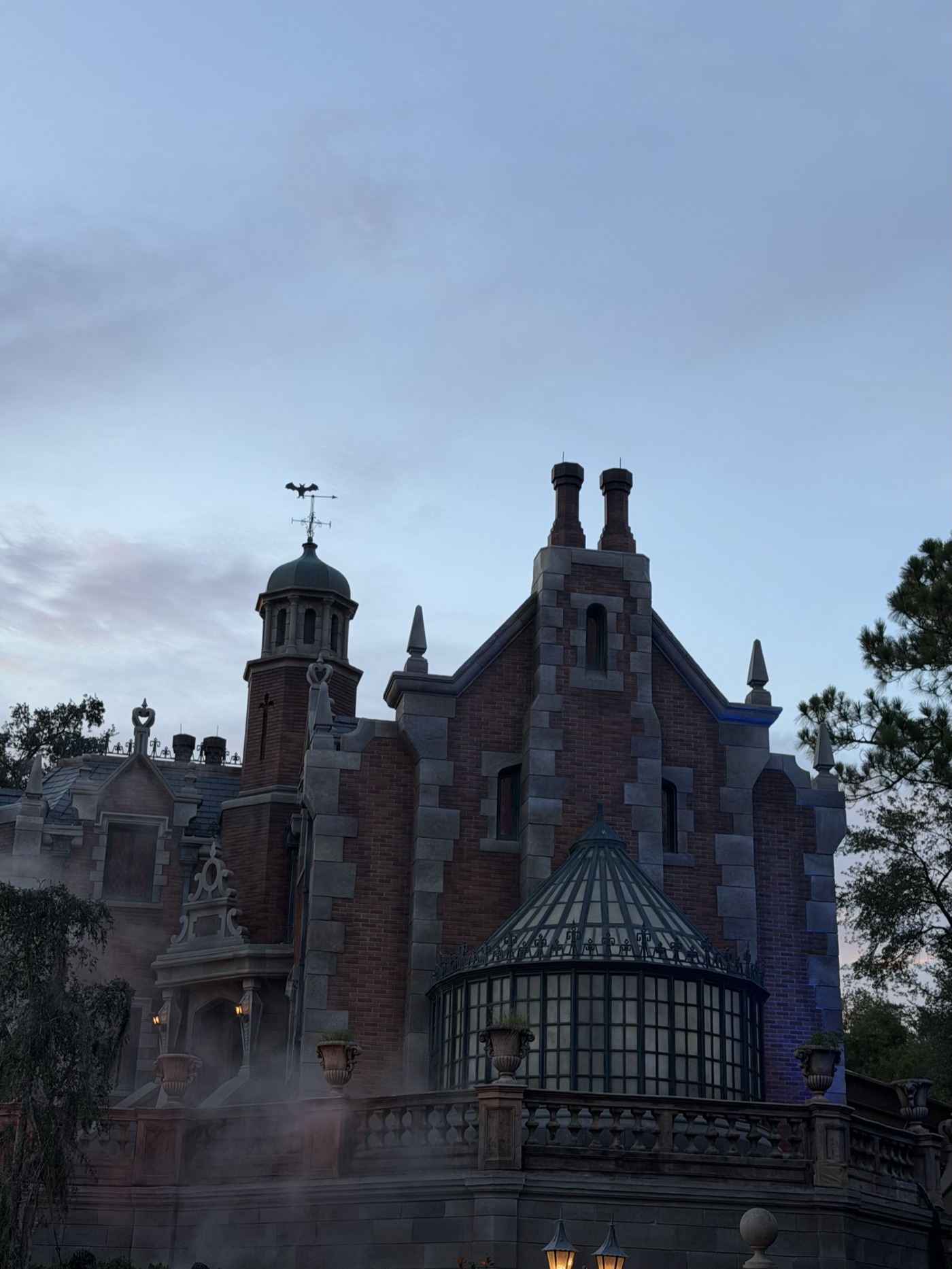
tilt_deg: +19.3
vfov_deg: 39.7
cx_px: 476
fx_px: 1760
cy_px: 634
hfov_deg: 30.3
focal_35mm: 48
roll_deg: +1.1
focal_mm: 6.76
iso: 50
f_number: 1.78
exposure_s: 1/121
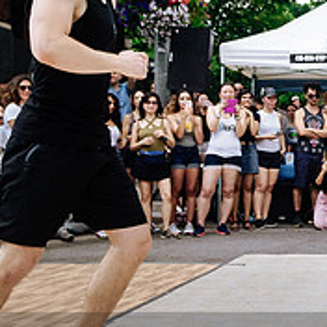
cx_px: 437
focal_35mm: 82
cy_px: 153
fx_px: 876
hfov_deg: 19.3
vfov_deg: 21.1
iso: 100
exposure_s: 1/1600
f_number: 4
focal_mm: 18
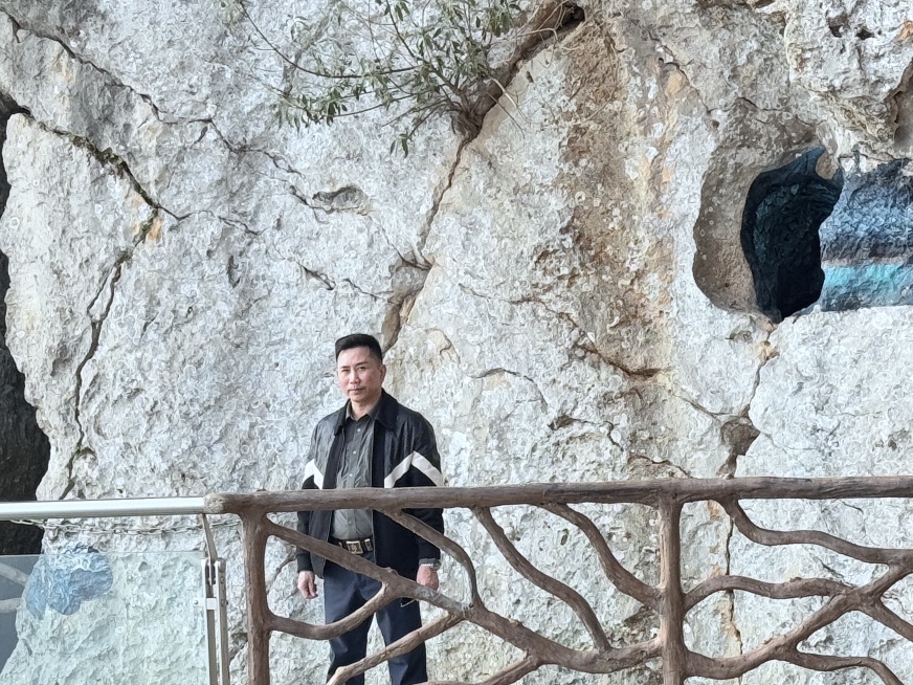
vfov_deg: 13.3
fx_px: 2928
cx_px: 427
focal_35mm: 111
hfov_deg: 17.7
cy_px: 432
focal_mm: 6.76
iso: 64
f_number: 1.78
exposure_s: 1/731
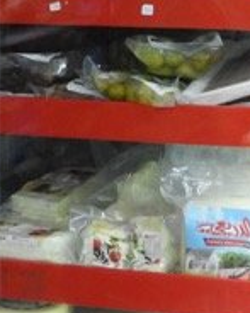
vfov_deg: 13.4
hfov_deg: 11.3
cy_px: -155
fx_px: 1259
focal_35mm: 136
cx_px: 163
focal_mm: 7.2
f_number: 3.8
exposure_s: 1/15
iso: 400
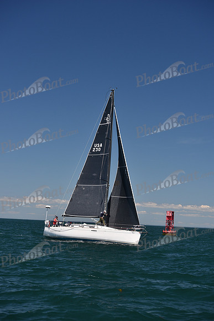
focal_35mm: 80
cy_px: 160
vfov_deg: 25.4
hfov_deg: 17.1
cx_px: 107
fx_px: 713
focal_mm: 80
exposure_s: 1/800
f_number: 5.6
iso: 250
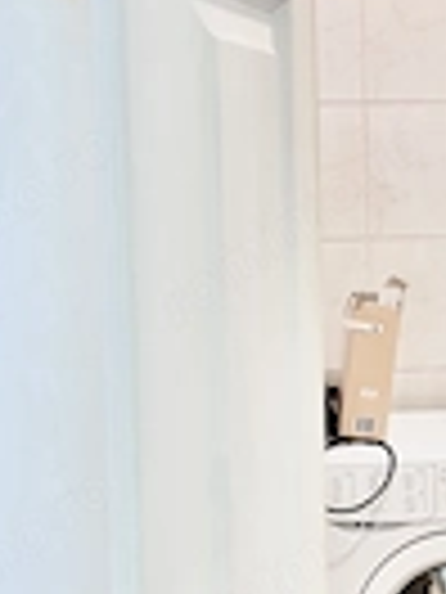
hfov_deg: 18.2
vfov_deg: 24.7
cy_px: 297
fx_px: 1357
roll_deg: -0.5
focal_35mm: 79
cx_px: 455
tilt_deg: -6.5
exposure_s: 1/50
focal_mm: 5.96
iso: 125
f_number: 1.6
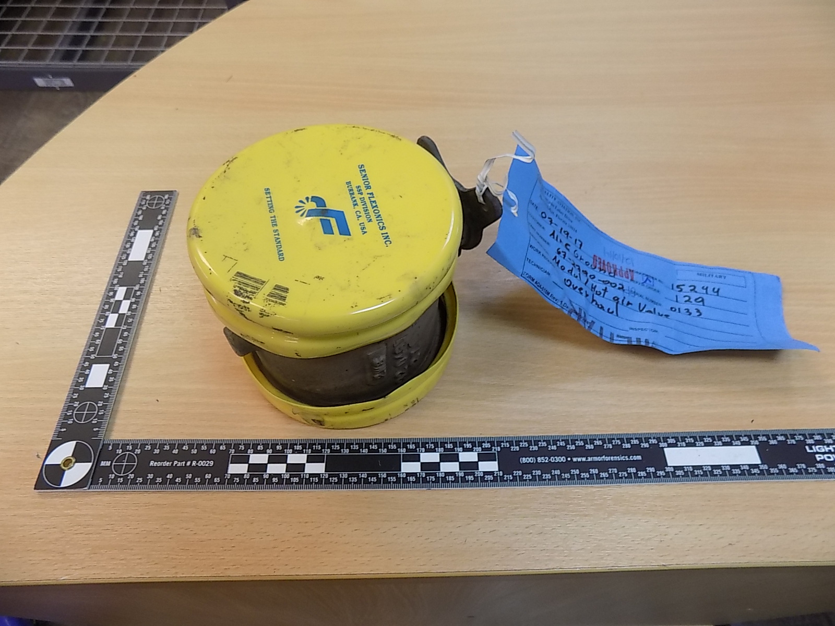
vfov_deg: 58.9
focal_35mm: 23
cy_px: 313
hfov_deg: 73.9
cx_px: 418
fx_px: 555
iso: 160
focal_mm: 4
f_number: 3.1
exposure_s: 1/30
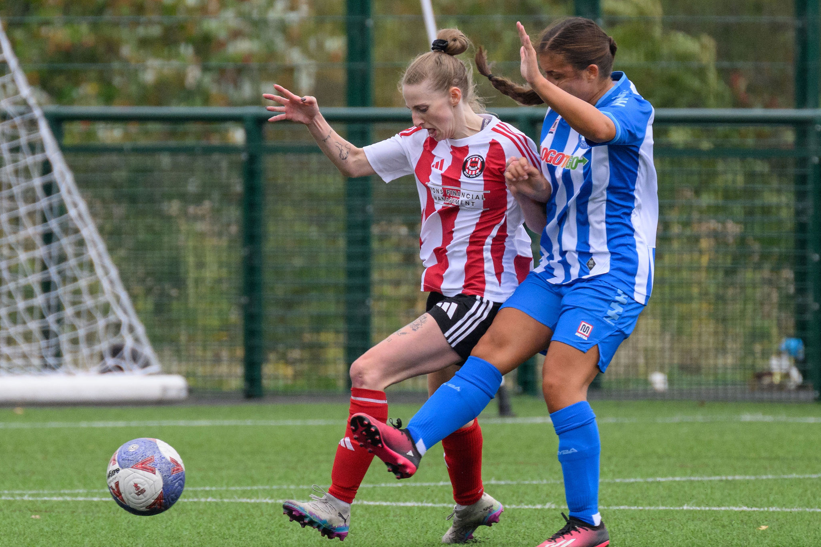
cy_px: 285
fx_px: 24740
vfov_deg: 1.3
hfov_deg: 1.9
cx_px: 462
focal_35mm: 1085
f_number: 5.6
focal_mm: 400
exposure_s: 1/1250
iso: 1400
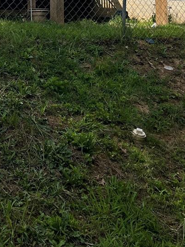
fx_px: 527
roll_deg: +0.3
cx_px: -6
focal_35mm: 74
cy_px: -31
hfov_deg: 19.3
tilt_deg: +8.3
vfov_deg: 24.4
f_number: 1.6
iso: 50
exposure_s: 1/4484
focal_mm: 5.1
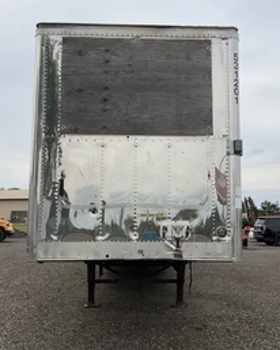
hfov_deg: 34.2
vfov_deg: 42.0
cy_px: 168
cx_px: 155
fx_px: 455
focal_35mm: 44
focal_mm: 3
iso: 25
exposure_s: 1/2058
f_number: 1.8
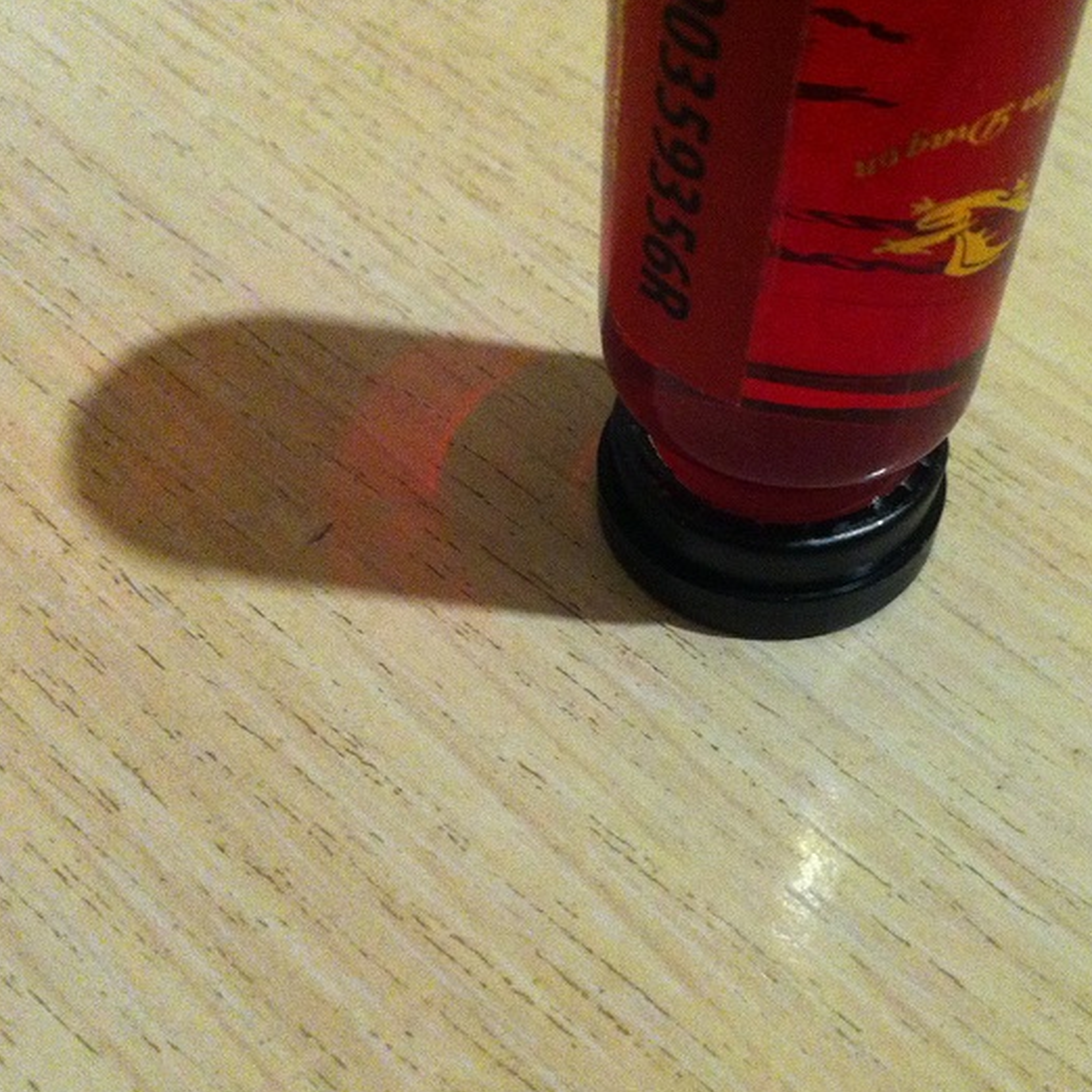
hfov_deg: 36.2
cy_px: 547
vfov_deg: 36.8
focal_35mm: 46
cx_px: 770
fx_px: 1642
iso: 500
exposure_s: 1/15
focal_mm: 3.85
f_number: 2.8
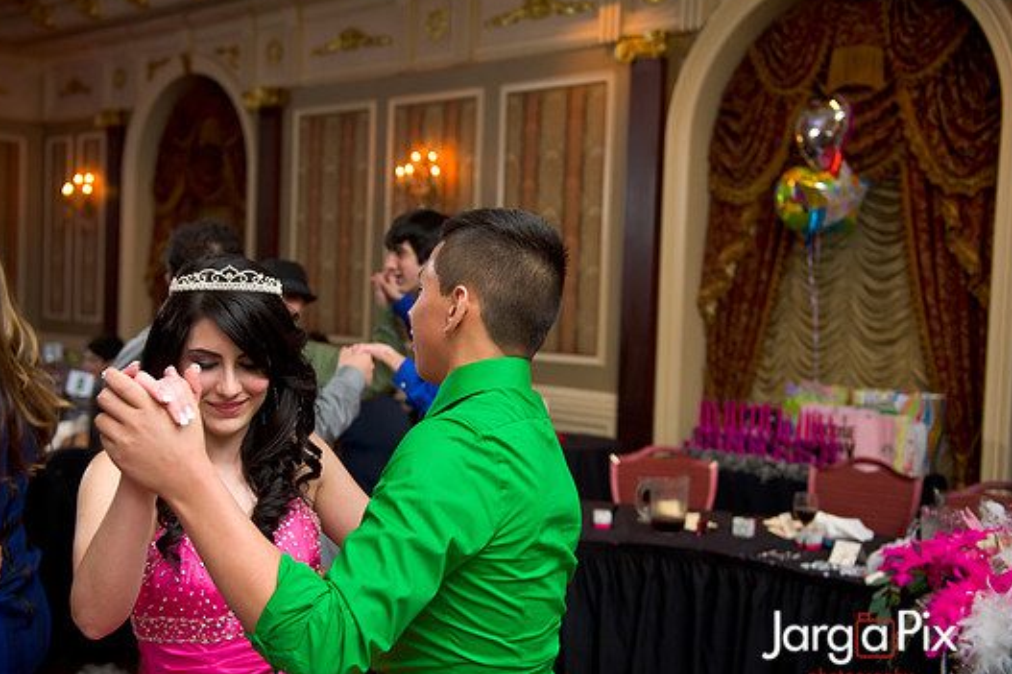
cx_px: 467
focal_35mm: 44
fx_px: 1236
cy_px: 342
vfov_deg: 30.5
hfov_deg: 44.5
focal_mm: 40
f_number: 3.2
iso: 1600
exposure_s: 1/125
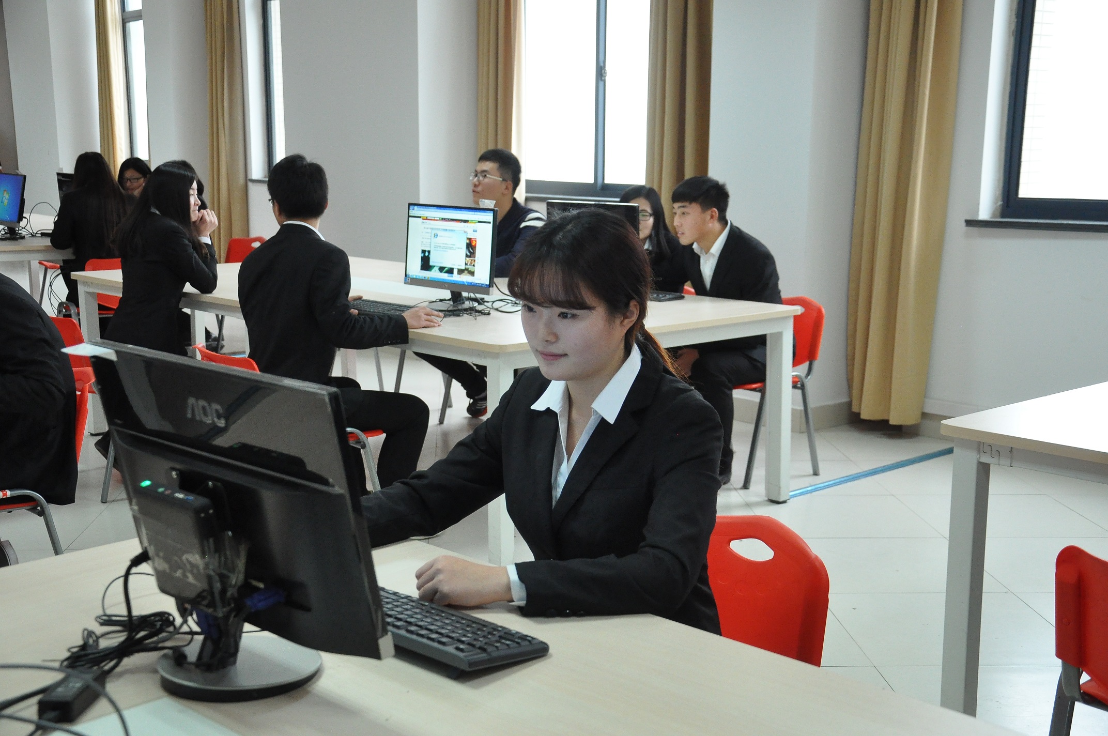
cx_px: 554
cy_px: 368
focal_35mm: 48
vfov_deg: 28.0
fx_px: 1476
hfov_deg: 41.2
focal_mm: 32
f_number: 4.2
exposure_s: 1/60
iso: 2000
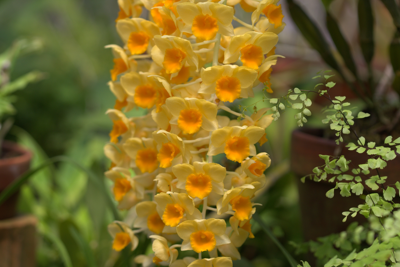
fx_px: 1655
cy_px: 46
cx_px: 200
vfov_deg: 9.2
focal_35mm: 149
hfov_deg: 13.8
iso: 200
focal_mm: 100
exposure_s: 1/250
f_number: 4
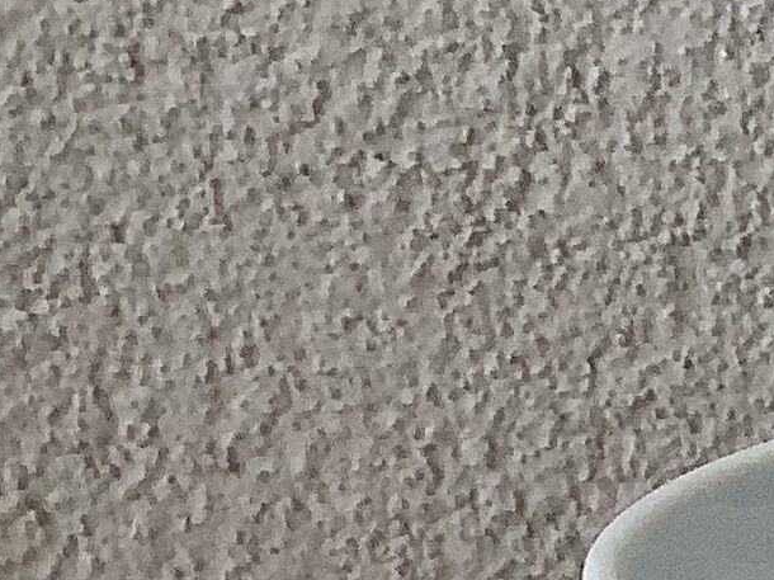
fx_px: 3710
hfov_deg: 10.2
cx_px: 1905
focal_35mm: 166
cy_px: 976
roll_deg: +0.3
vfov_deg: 8.6
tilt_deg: -15.5
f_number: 2.4
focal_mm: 3.3
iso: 64
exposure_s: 1/120
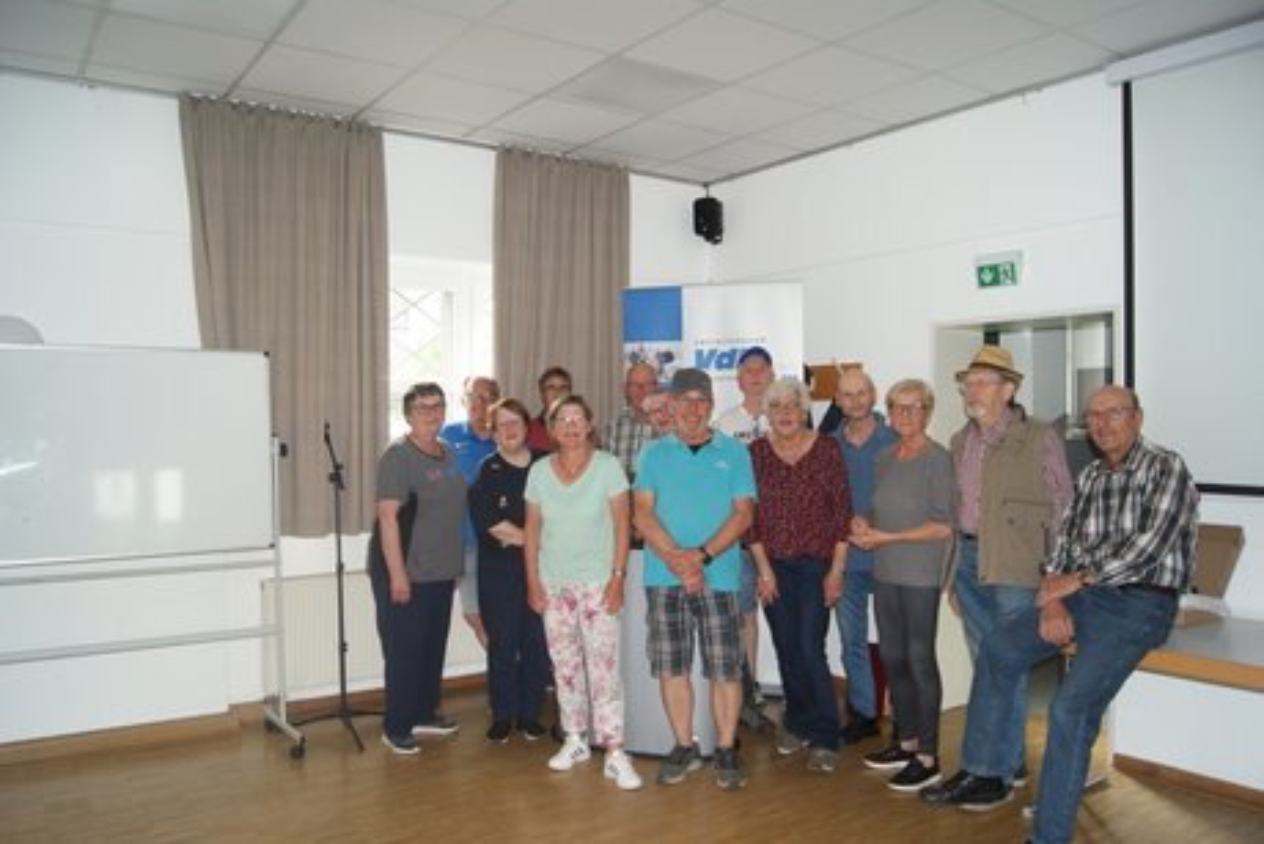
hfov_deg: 67.4
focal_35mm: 27
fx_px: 948
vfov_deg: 48.0
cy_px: 422
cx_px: 632
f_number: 5.6
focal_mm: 18
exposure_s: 1/60
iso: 400
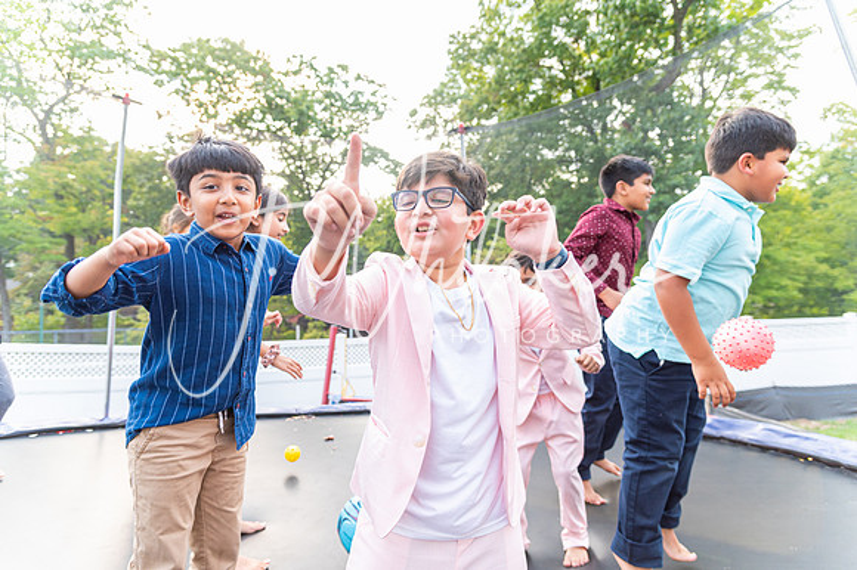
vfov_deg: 53.1
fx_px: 571
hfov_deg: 73.8
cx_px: 428
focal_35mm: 24
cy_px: 285
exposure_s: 1/500
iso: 800
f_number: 4
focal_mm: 24
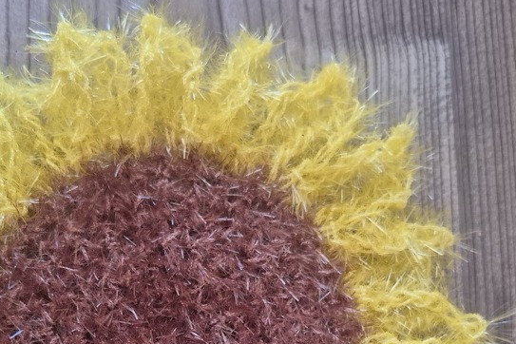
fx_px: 674
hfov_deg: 41.6
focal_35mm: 47
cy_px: 377
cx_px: 188
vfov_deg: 26.4
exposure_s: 1/100
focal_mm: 5.4
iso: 1000
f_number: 1.8
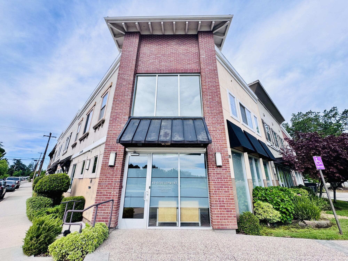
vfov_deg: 85.7
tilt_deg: +19.1
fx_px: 141
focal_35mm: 14
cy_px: 130
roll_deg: -0.6
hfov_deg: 102.1
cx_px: 174
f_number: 2.2
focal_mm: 2.22
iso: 50
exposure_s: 1/1277
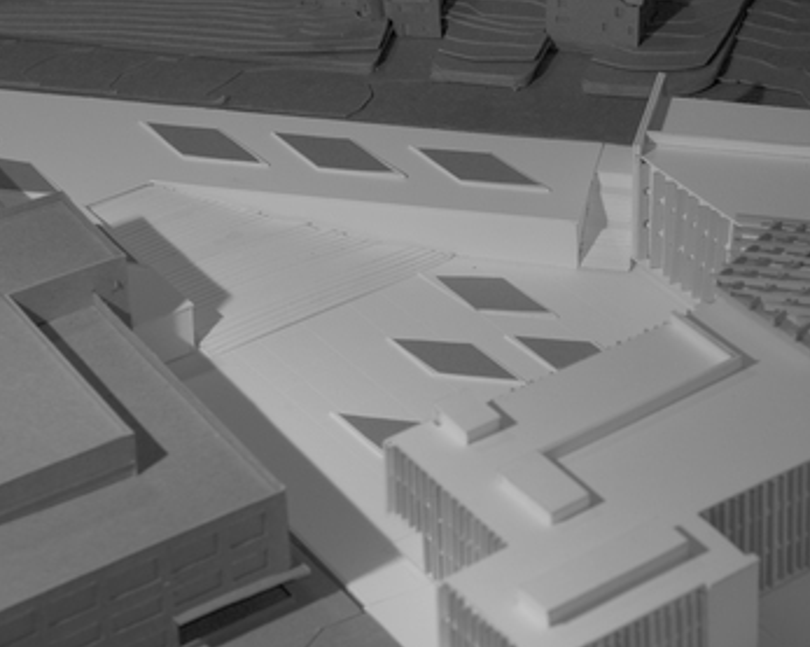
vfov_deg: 12.3
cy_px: 395
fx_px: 2994
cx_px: 636
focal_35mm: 125
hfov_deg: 15.3
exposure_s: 1/100
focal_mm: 50
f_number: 3.5
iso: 100
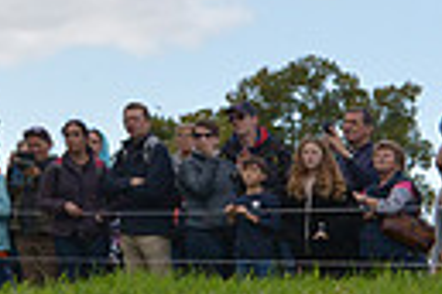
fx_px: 2750
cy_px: -215
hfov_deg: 8.6
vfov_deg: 6.0
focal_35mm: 224
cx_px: -514
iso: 2000
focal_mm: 50
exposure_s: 1/1600
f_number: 11
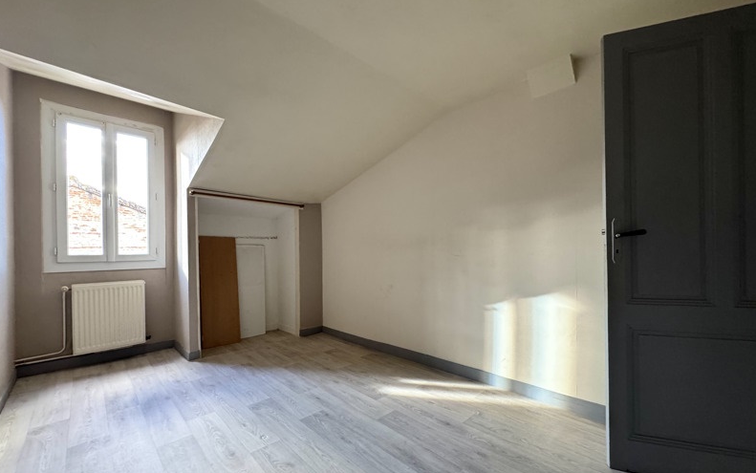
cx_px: 376
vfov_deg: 74.8
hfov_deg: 101.4
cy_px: 251
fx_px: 309
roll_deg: +0.7
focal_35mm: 15
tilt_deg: -0.7
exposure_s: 1/80
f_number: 2.2
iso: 320
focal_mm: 2.22
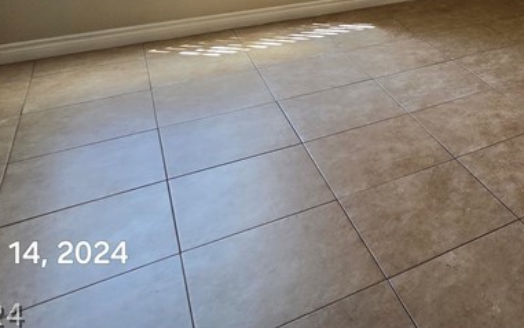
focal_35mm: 37
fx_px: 528
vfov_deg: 24.6
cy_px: -192
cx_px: 578
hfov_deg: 41.8
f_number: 2.2
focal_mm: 2.2
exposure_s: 1/60
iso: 100
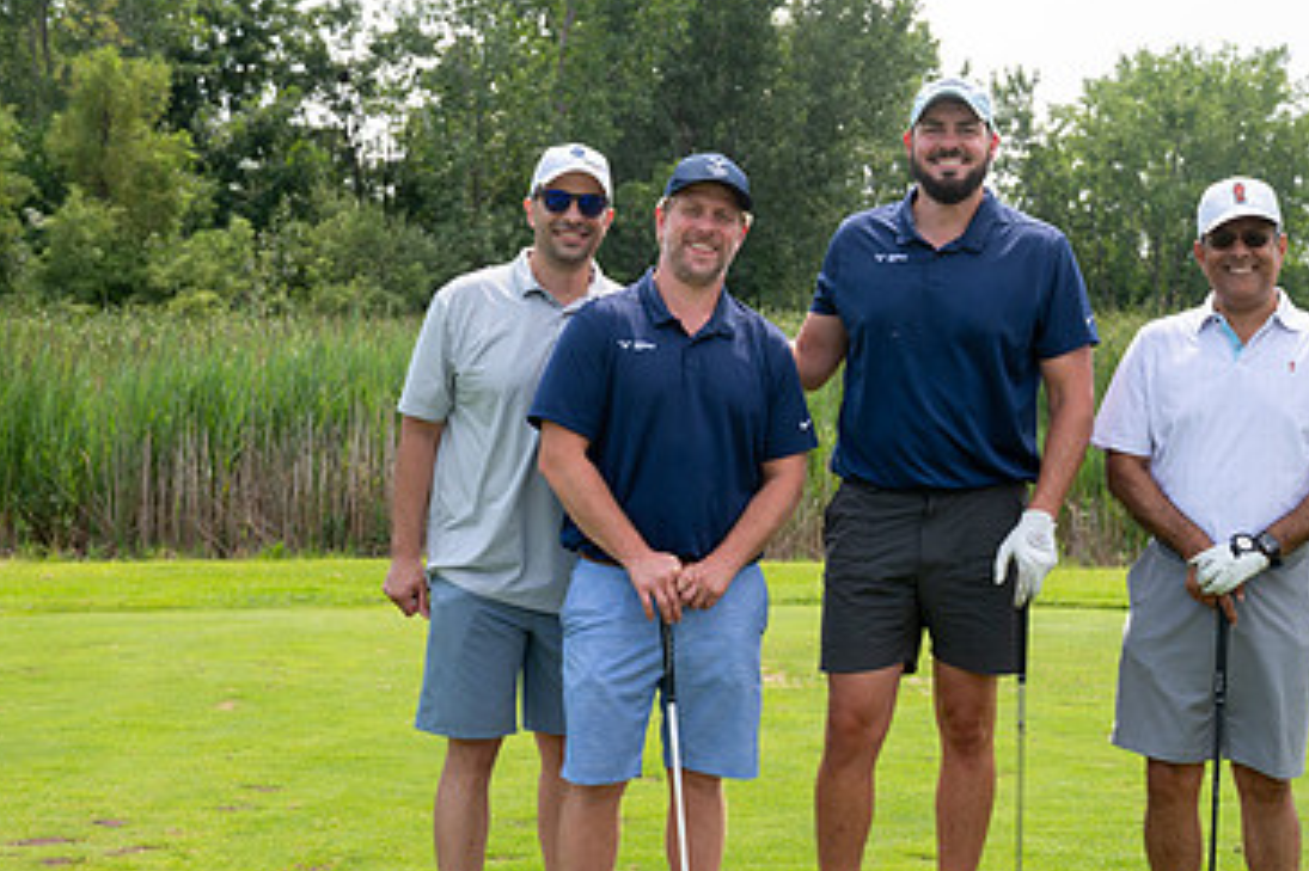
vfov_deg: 21.9
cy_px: 466
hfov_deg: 32.3
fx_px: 2253
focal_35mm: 62
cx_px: 785
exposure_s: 1/400
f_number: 6.3
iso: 250
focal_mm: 39
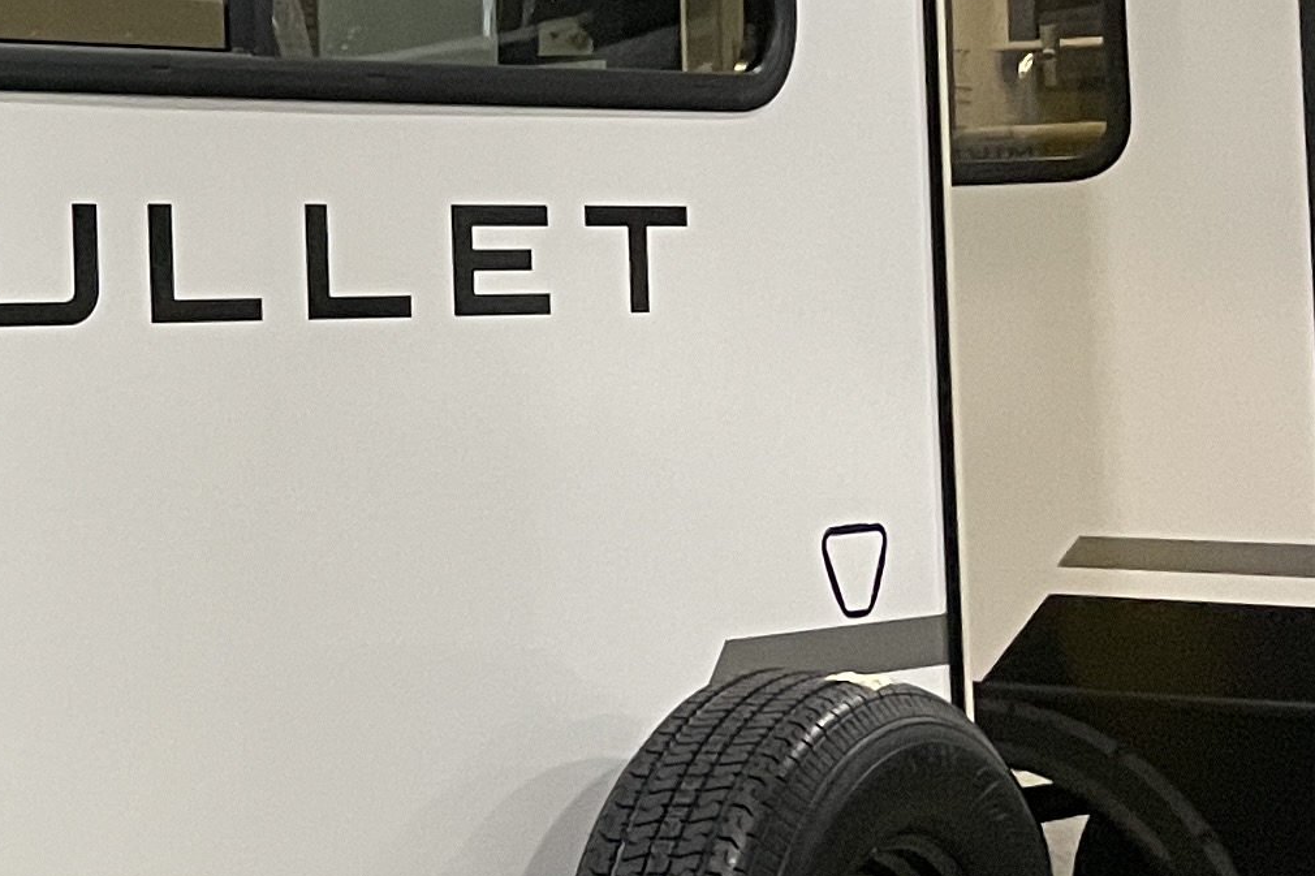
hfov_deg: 16.4
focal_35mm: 108
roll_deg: +0.1
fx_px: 3944
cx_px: -934
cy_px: 92
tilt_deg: +5.1
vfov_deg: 12.6
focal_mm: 4.2
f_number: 1.6
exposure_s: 1/60
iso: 320
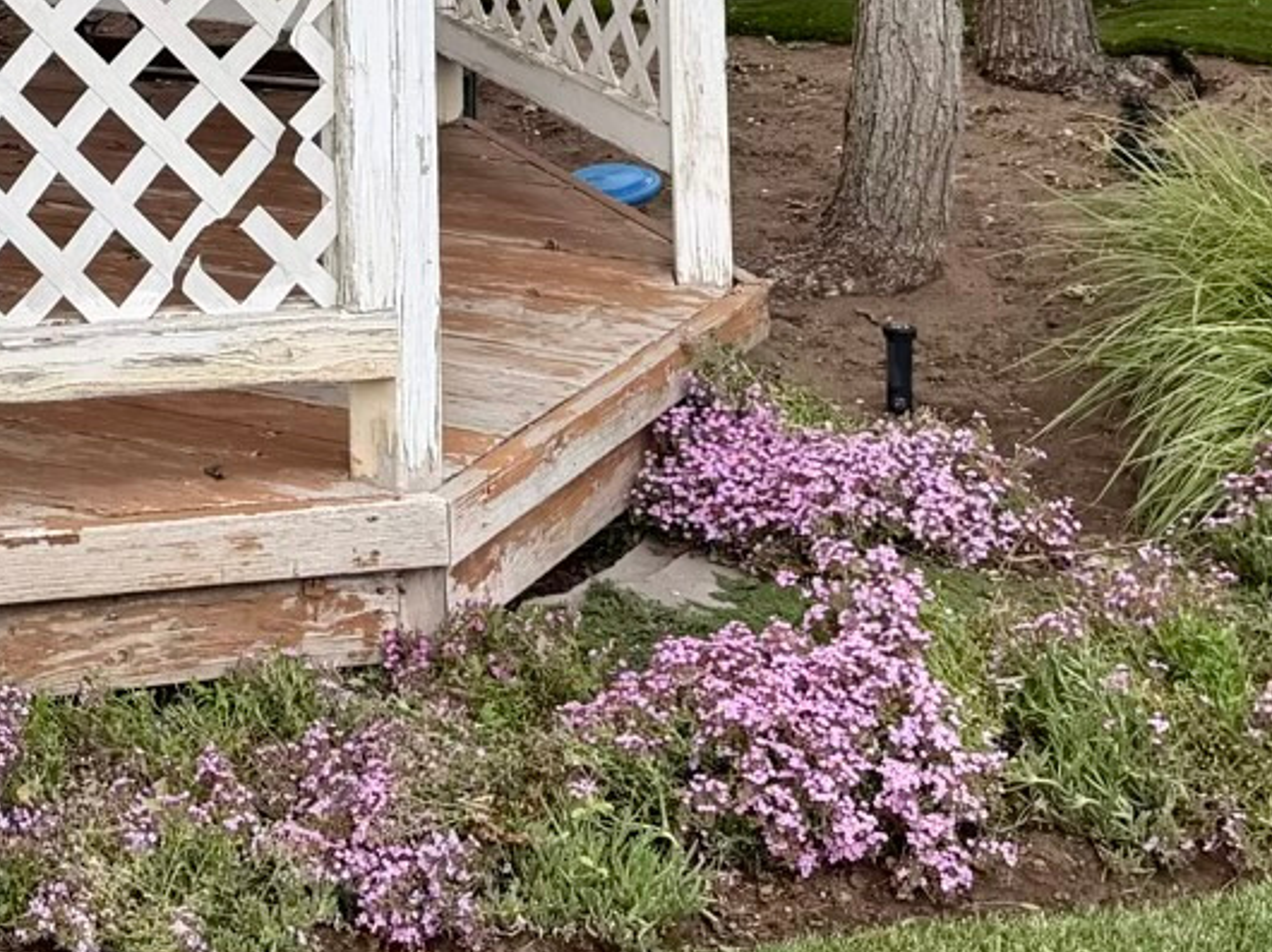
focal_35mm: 87
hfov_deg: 21.7
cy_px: -635
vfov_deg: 15.2
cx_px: -12
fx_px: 3195
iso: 80
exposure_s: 1/1060
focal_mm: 6.76
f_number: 1.78
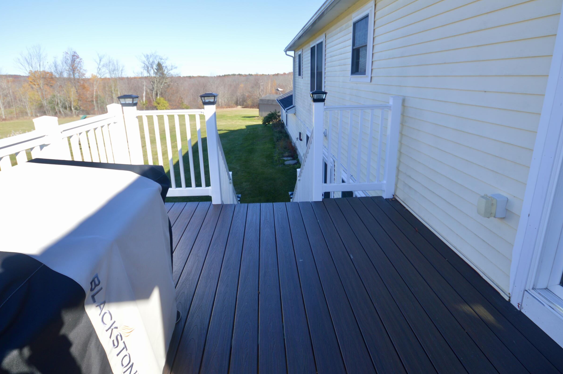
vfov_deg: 60.0
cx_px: 275
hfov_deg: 82.3
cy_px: 161
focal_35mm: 21
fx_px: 322
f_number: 6.3
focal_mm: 11
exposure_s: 1/160
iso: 100
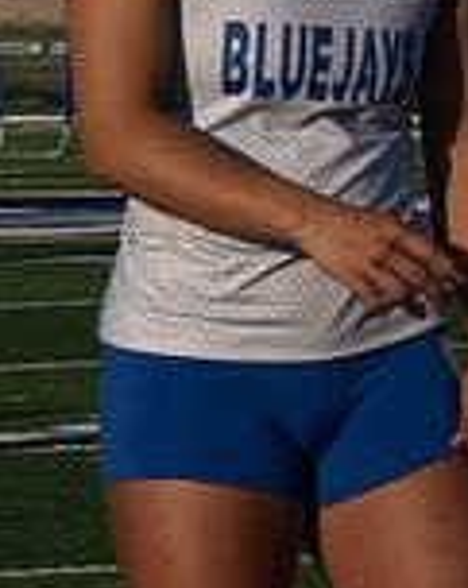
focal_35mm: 605
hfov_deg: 2.5
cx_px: 871
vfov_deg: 3.2
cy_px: -285
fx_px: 10507
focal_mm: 70
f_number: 18
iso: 1000
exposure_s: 1/1000
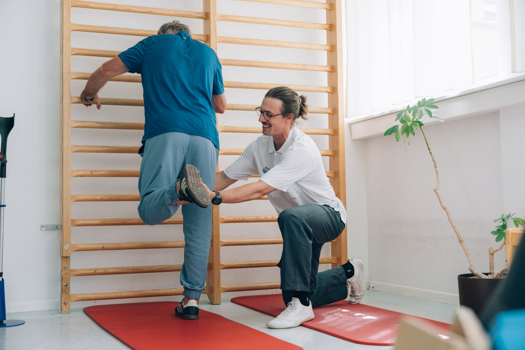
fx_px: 671
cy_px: 175
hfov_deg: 42.8
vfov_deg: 29.2
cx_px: 262
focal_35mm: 46
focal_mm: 46
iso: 400
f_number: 2.5
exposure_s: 1/250
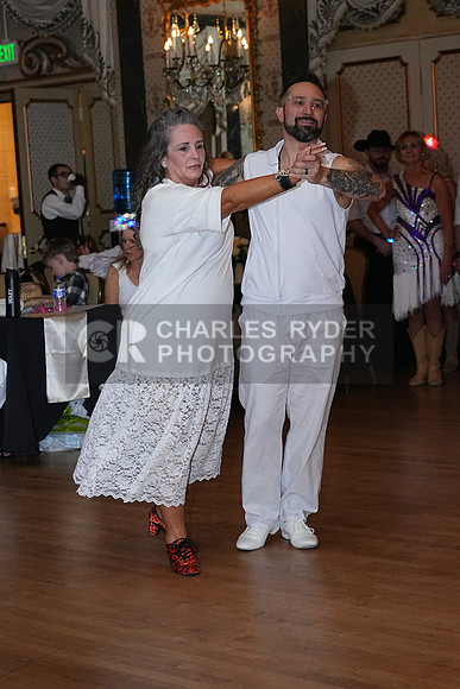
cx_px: 230
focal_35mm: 78
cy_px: 344
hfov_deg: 17.5
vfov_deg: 26.0
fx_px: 1494
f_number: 4
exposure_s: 1/200
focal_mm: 52
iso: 5000
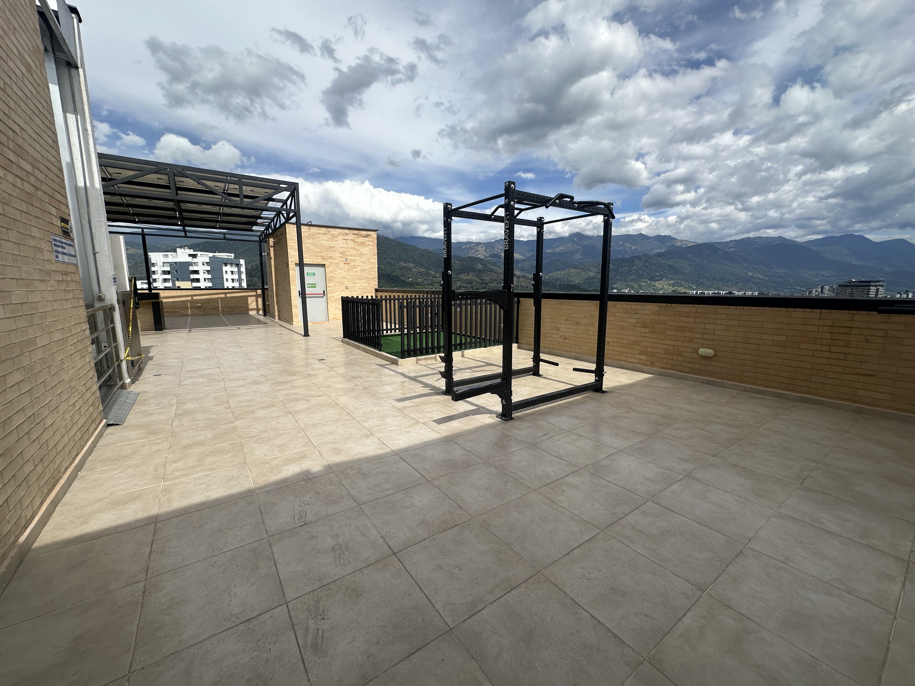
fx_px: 370
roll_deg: -0.6
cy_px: 343
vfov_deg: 85.7
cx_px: 458
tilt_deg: -9.4
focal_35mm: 14
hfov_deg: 102.1
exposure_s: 1/2564
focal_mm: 2.22
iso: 50
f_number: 2.2
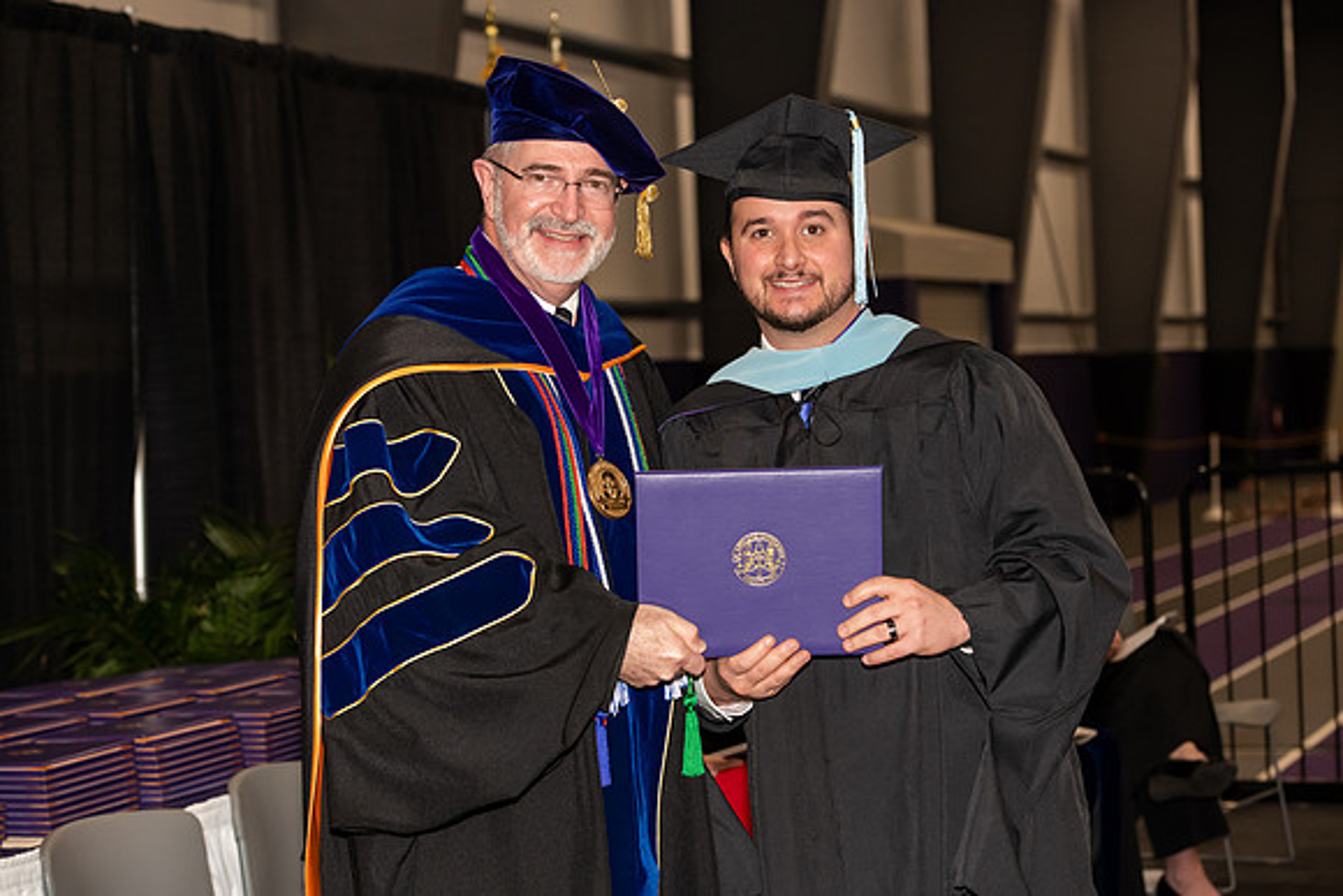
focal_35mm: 85
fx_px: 3172
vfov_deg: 16.1
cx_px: 672
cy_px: 448
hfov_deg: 23.9
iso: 1000
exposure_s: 1/200
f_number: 5.6
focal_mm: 85
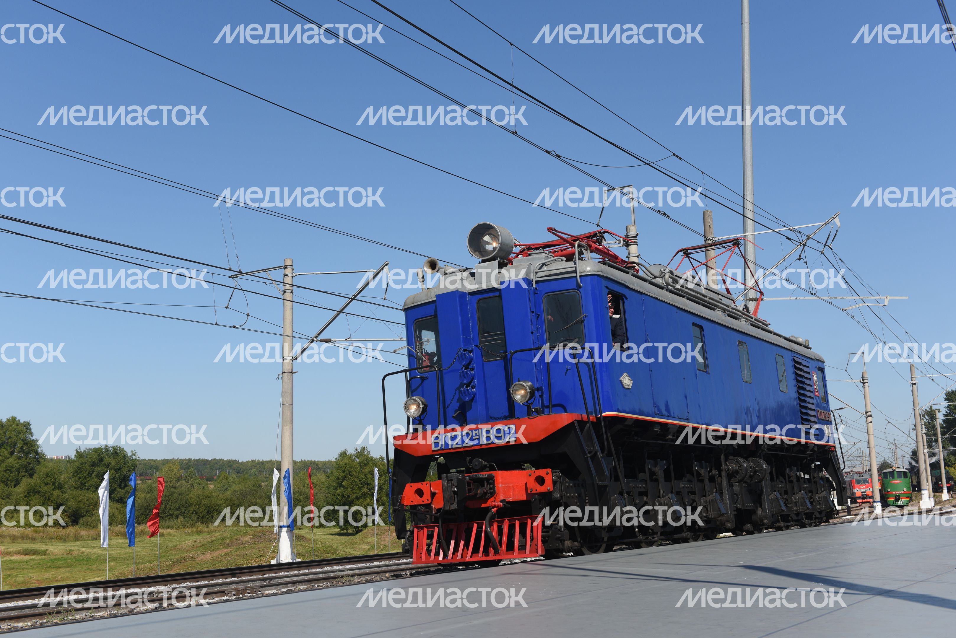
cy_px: 319
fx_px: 1195
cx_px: 478
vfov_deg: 29.9
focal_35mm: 45
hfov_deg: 43.6
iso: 180
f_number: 7.1
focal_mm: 45
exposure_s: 1/800
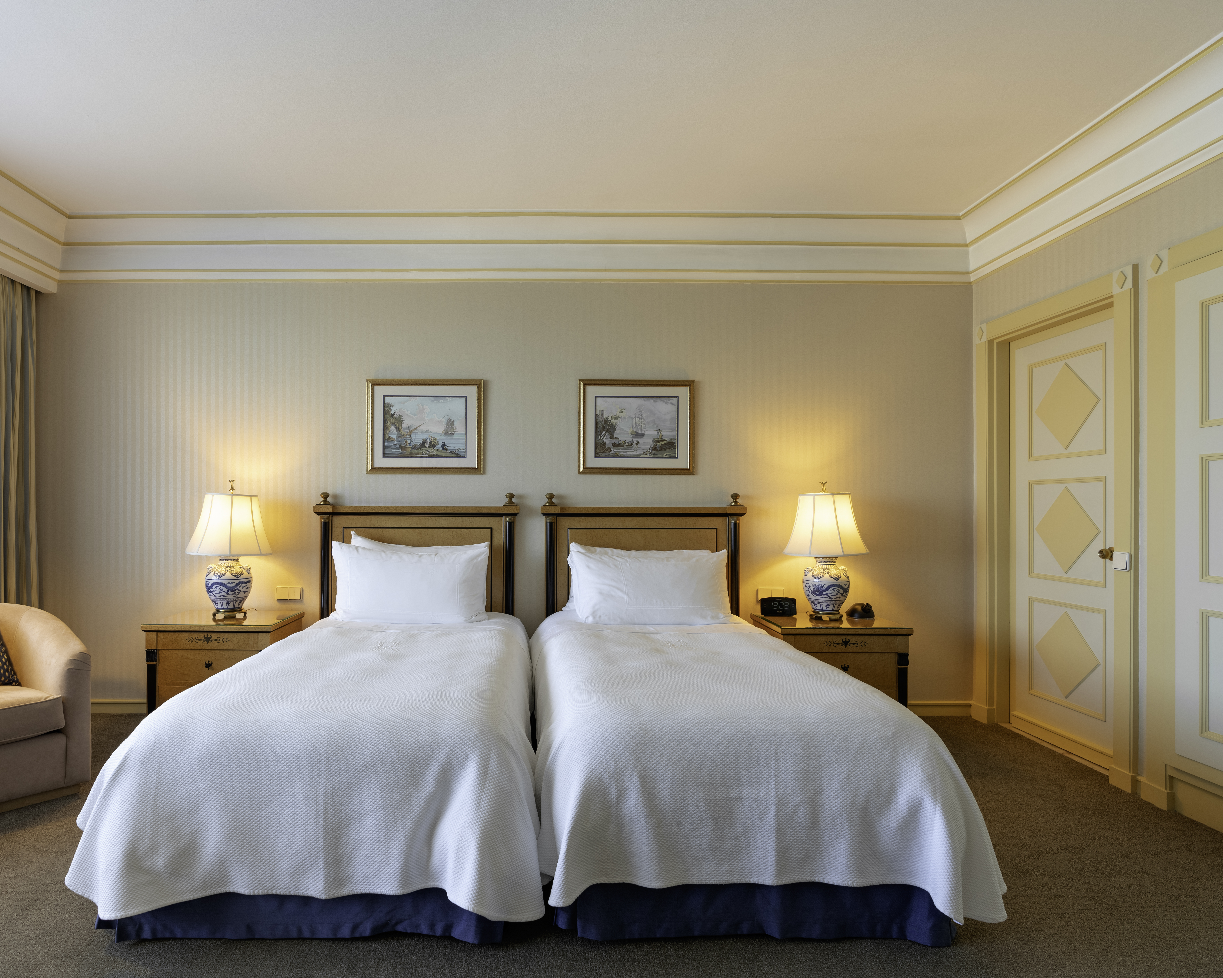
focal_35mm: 19
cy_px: 500
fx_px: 688
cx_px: 531
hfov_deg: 82.9
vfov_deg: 70.8
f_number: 5.6
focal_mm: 16
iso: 200
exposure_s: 1/60
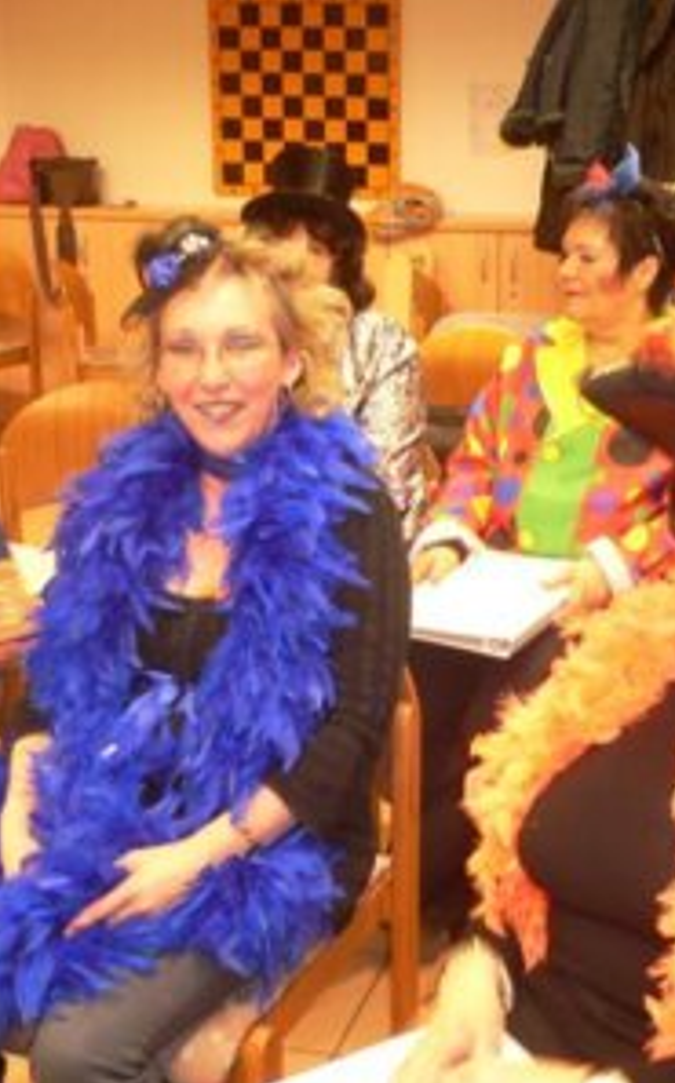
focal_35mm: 50
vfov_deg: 40.3
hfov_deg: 25.3
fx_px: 1475
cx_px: 551
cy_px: 543
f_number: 2.8
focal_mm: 5.8
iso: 100
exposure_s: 1/8
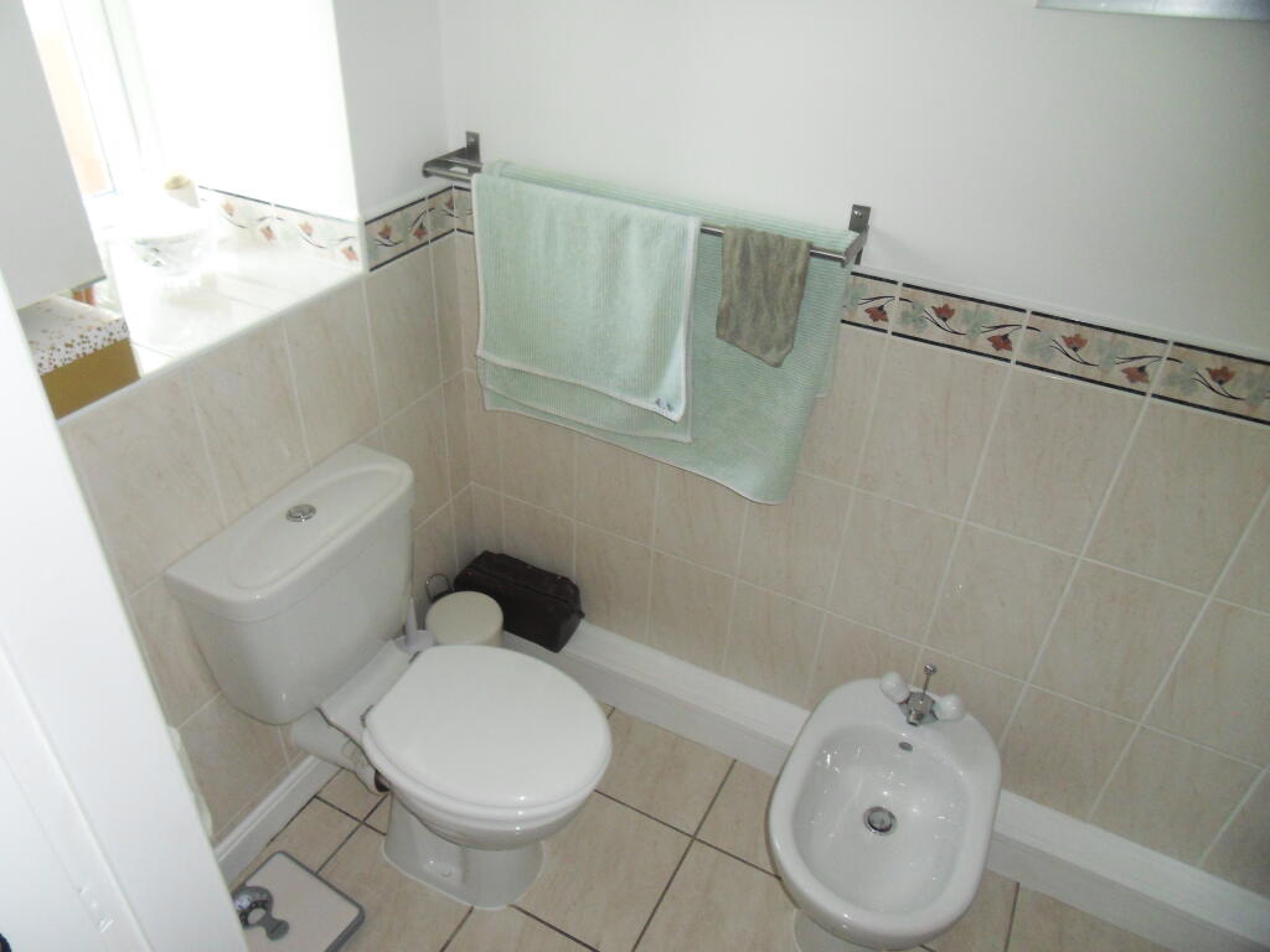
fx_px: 881
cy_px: 476
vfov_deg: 56.8
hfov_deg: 71.6
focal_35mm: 24
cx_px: 635
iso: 200
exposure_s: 1/30
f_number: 3.3
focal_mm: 4.2
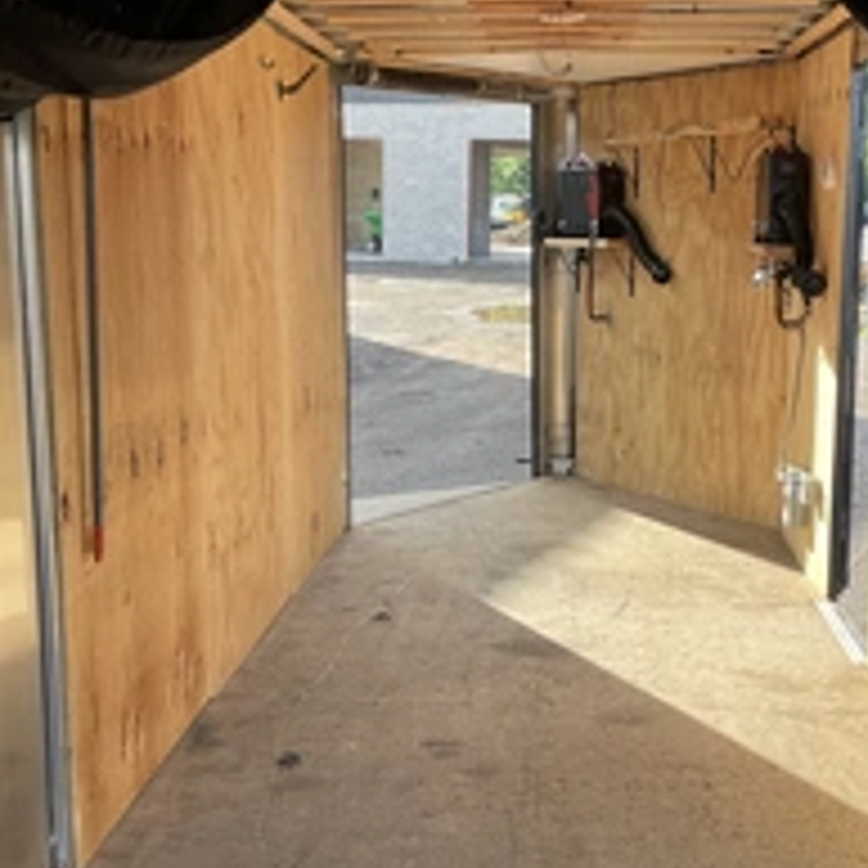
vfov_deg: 32.2
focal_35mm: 53
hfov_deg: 32.1
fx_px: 1504
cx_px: 526
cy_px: 472
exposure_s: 1/185
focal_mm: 3
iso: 25
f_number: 1.8
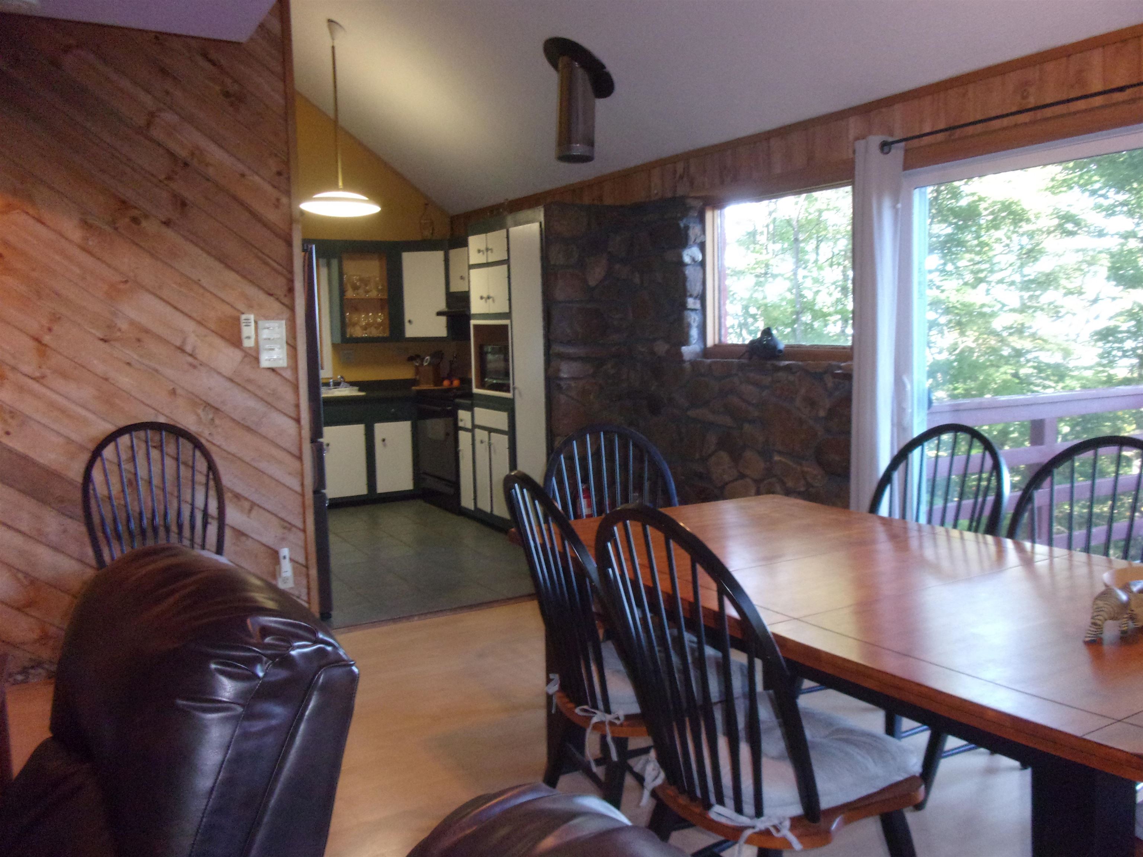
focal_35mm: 28
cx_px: 572
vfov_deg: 49.7
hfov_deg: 63.4
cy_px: 428
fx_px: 925
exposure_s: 1/23
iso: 428
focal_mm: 5.1
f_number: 3.9
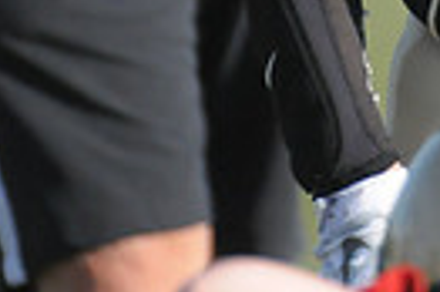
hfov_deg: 0.8
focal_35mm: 2651
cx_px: 668
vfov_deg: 0.5
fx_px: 32361
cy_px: -230
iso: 1600
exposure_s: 1/6400
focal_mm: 400
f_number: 4
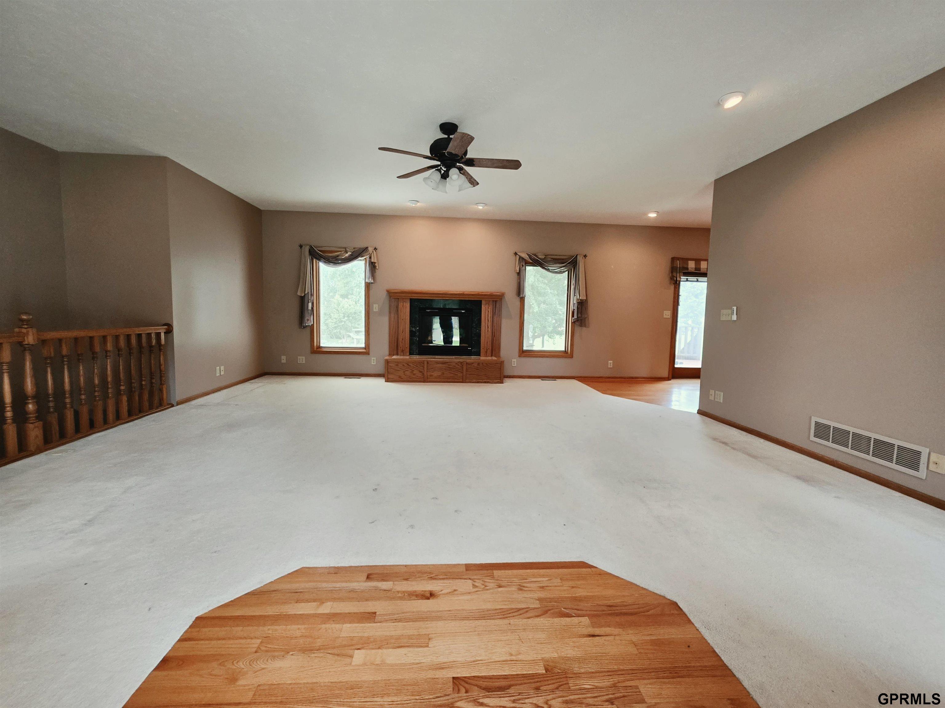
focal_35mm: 13
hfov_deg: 106.2
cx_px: 472
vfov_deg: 89.9
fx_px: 355
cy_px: 354
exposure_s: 1/120
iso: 160
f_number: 1.9
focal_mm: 2.2
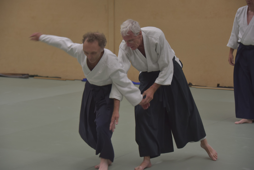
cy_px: 85
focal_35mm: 90
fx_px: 635
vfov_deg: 15.2
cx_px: 127
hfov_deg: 22.6
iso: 1250
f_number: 5.3
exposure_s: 1/100
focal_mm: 90
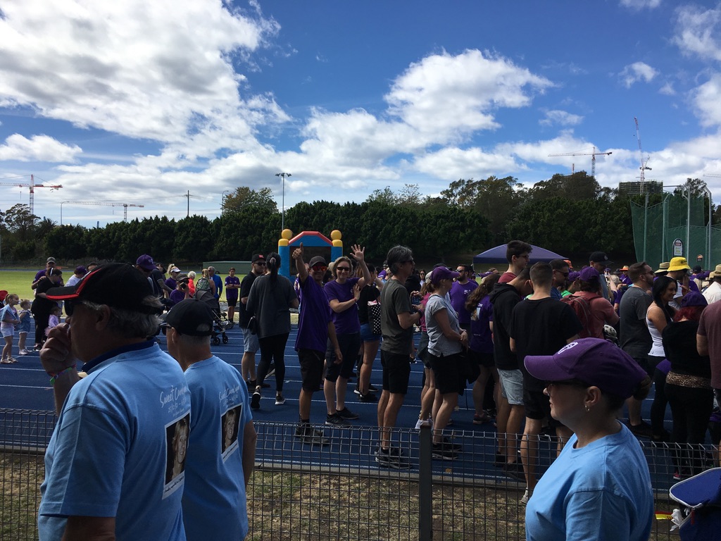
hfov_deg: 61.7
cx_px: 360
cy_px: 270
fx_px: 604
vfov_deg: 48.2
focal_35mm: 29
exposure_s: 1/2198
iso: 25
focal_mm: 4.15
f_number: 2.2
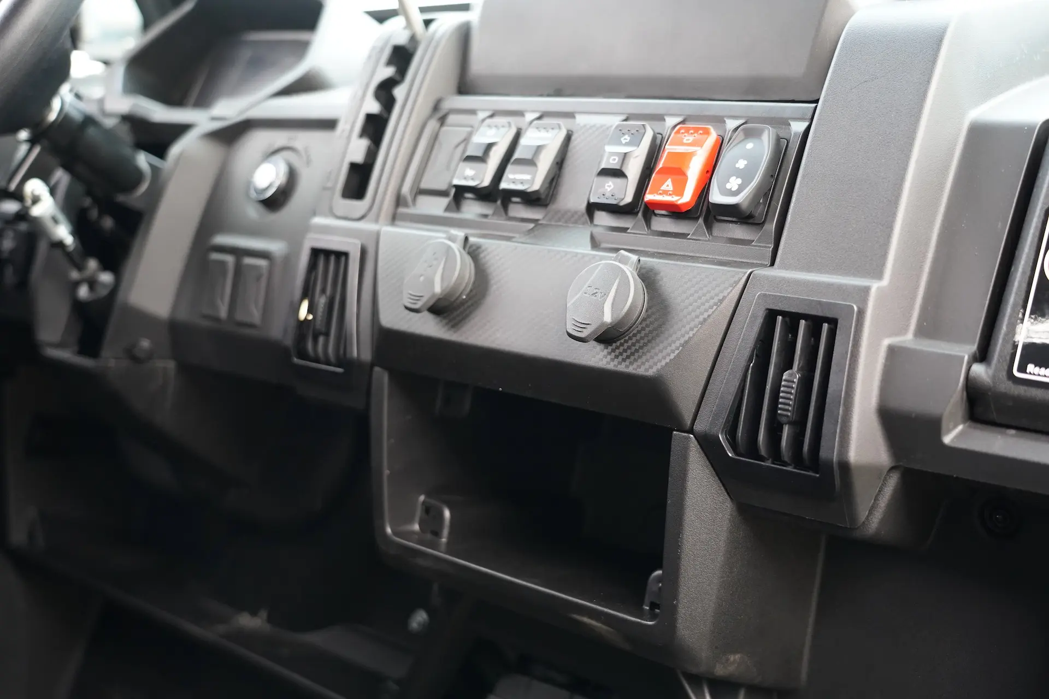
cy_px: 350
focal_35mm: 42
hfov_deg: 46.4
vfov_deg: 31.9
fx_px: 1224
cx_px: 524
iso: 4000
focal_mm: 42
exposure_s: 1/250
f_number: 4
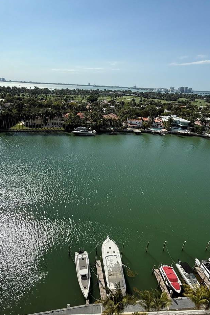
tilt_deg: -23.5
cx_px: 90
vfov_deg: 84.0
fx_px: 175
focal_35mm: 20
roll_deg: -3.4
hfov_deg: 61.6
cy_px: 160
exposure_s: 1/2506
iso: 80
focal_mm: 2.22
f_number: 2.2
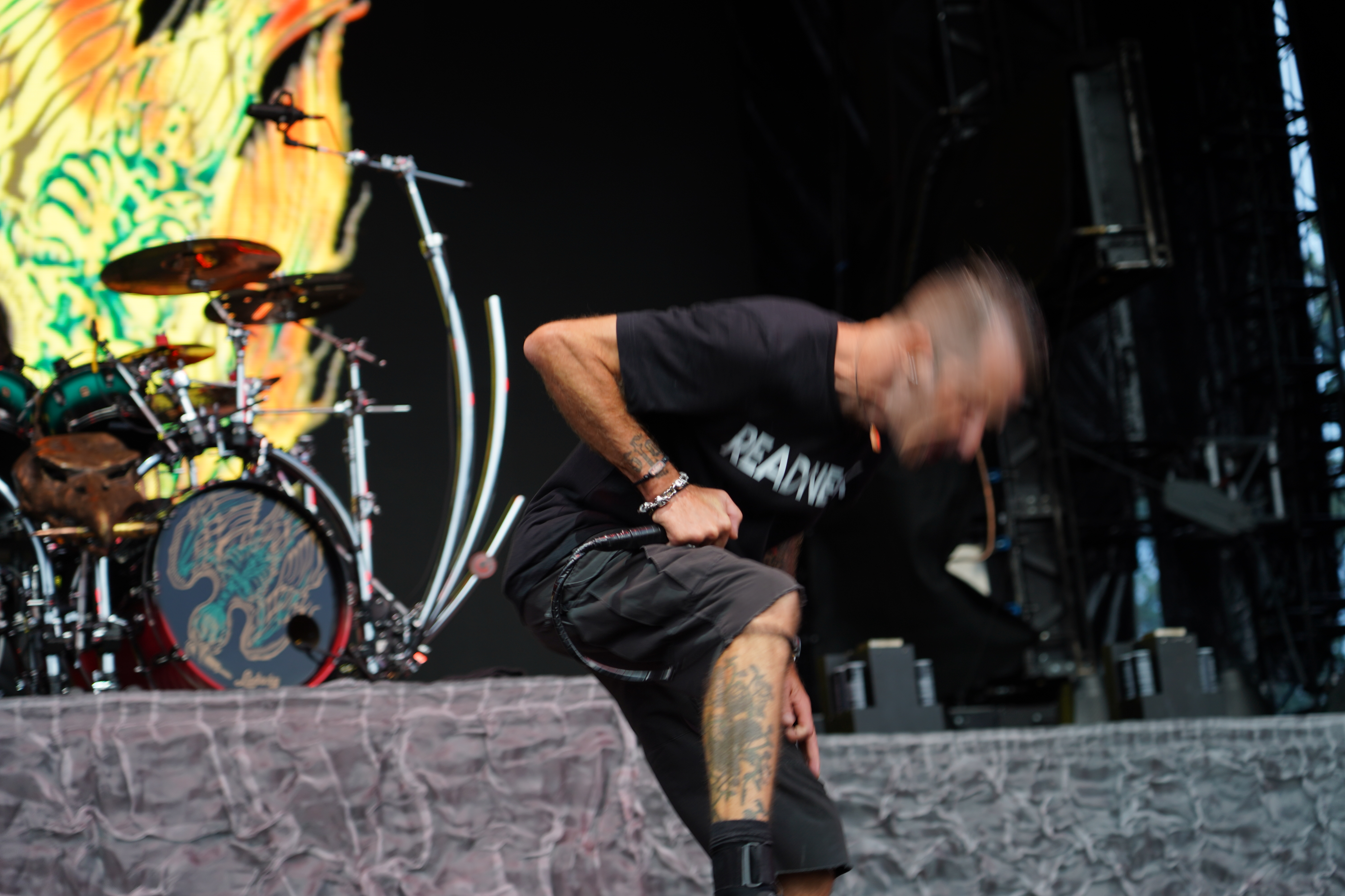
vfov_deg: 15.4
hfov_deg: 22.9
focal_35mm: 89
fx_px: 3325
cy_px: 448
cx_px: 672
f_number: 4
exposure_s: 1/100
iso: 200
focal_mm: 89
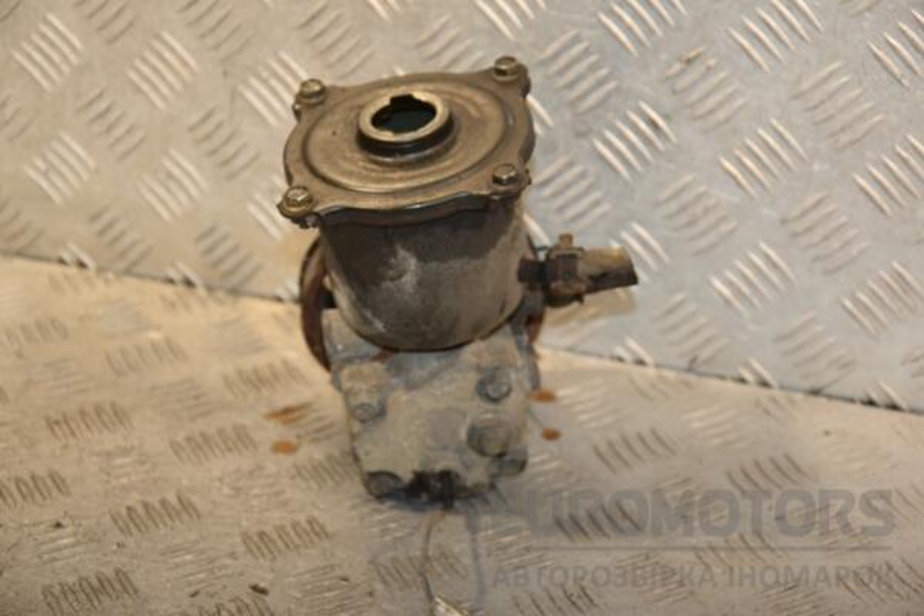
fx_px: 2541
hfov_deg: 20.6
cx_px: 462
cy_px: 308
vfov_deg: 13.8
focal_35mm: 99
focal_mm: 66
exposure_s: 1/200
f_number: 5.6
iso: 800
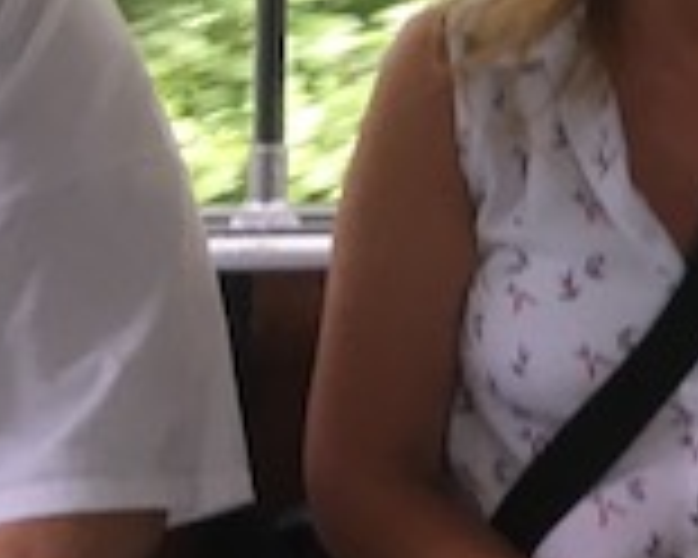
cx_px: 1297
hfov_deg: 14.3
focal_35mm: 117
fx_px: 2417
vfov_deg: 12.9
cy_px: -81
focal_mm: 4.15
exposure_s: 1/33
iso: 32
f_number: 2.2
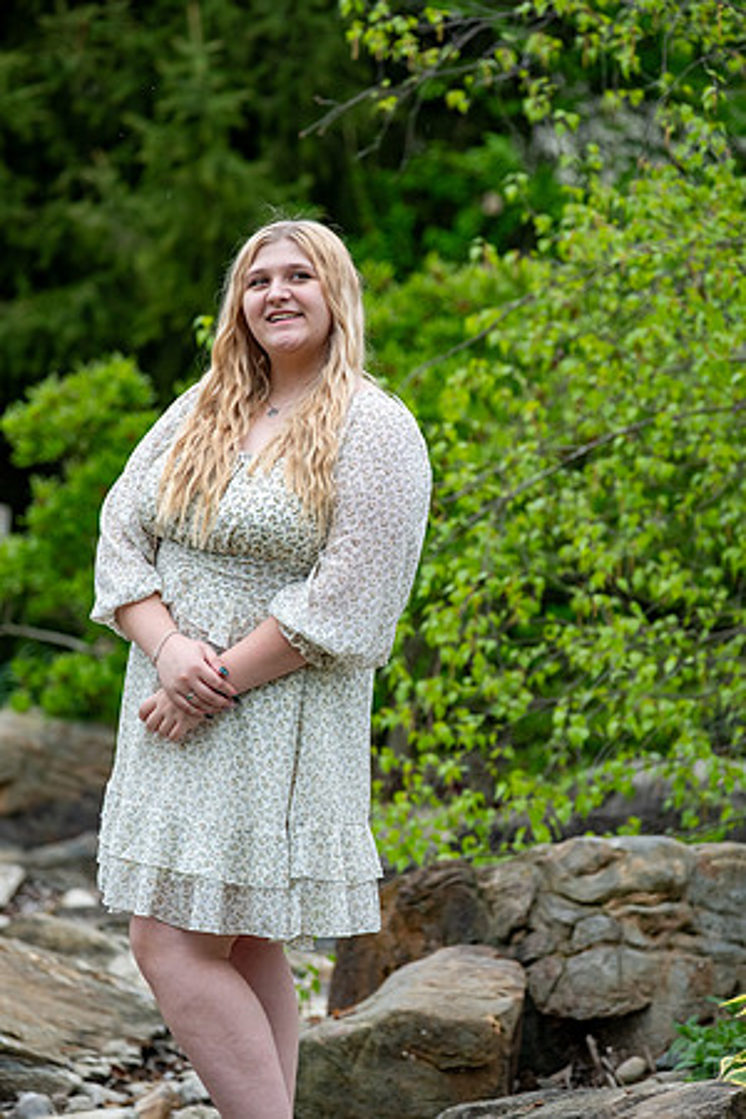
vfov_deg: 9.8
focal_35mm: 210
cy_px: 560
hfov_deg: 6.5
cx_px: 373
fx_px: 6527
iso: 250
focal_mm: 140
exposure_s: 1/400
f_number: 4
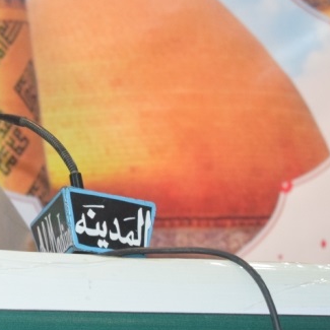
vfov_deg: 8.4
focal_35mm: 209
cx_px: -122
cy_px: 62
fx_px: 2254
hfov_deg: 8.2
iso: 2800
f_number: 5.6
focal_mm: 52
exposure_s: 1/60
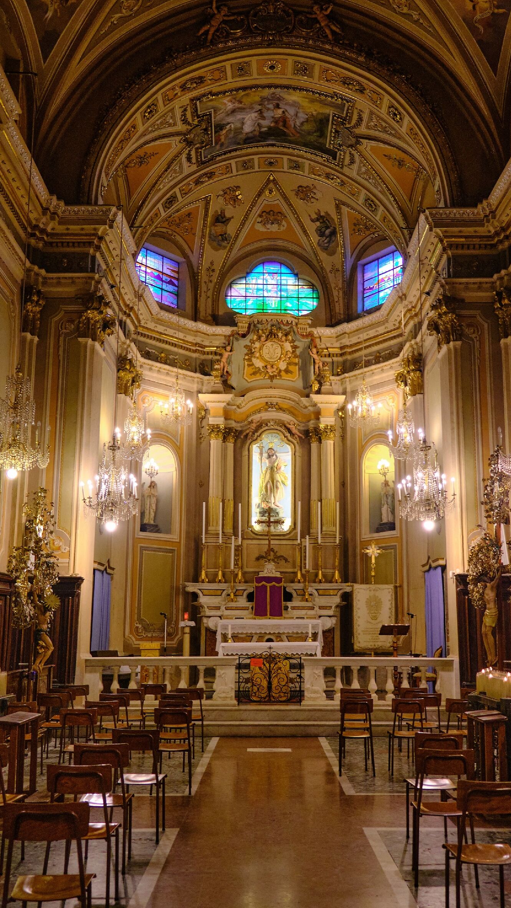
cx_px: 283
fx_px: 819
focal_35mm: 34
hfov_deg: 34.6
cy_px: 460
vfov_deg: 58.0
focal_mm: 21.4
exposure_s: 1/40
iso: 3200
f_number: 3.2
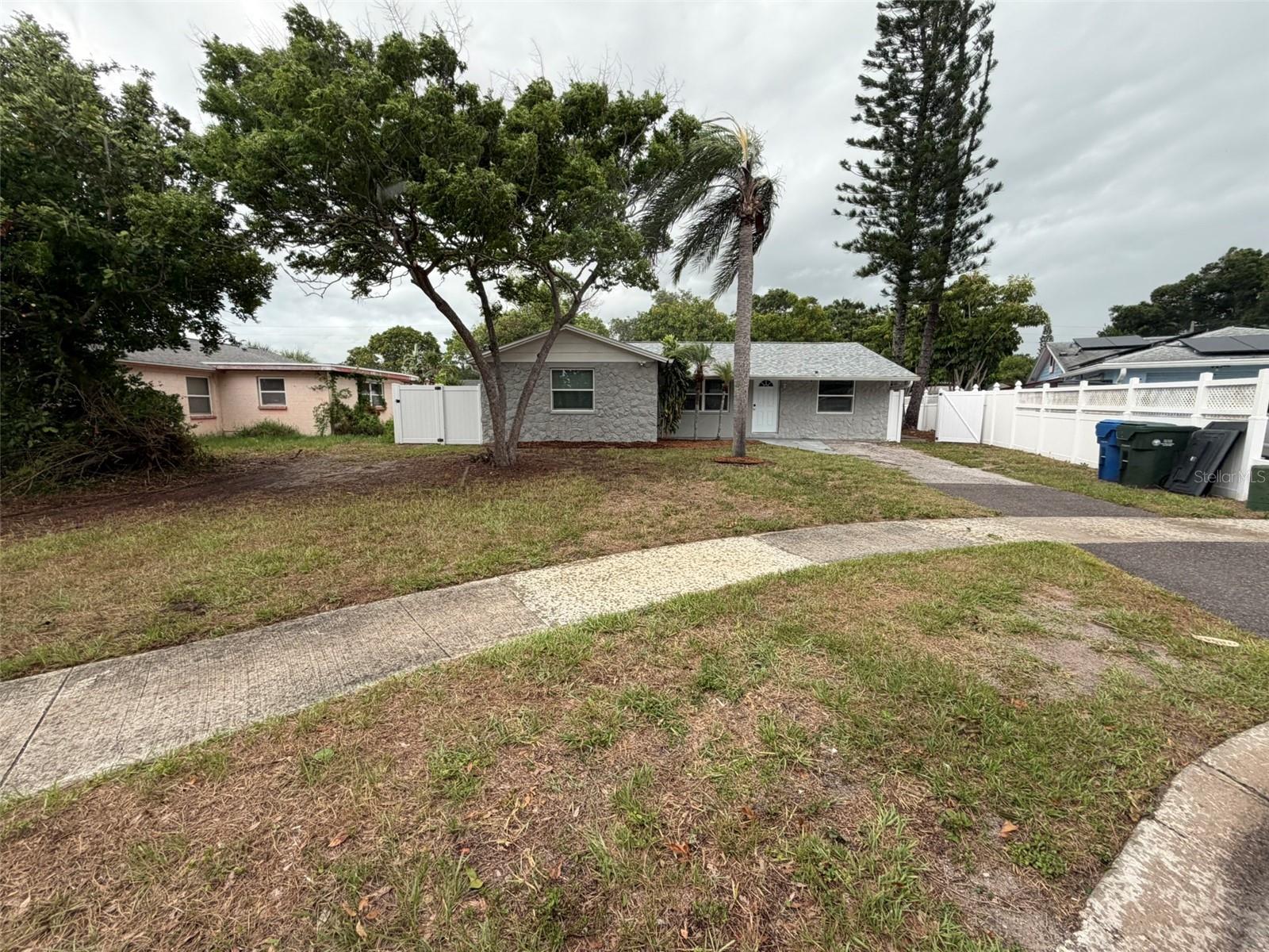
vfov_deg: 85.7
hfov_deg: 102.1
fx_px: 513
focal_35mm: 14
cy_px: 476
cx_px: 634
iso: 50
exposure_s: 1/346
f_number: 2.2
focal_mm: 2.22
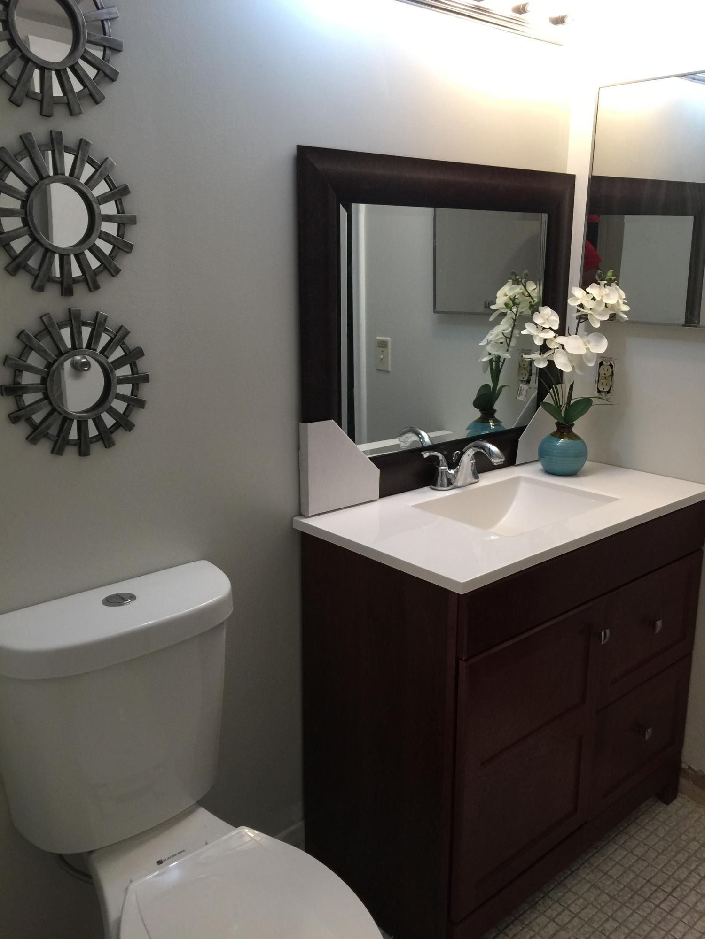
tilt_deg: -15.4
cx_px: 352
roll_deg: -0.7
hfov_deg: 48.2
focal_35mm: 29
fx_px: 787
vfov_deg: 61.7
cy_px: 470
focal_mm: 4.15
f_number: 2.2
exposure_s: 1/30
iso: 50
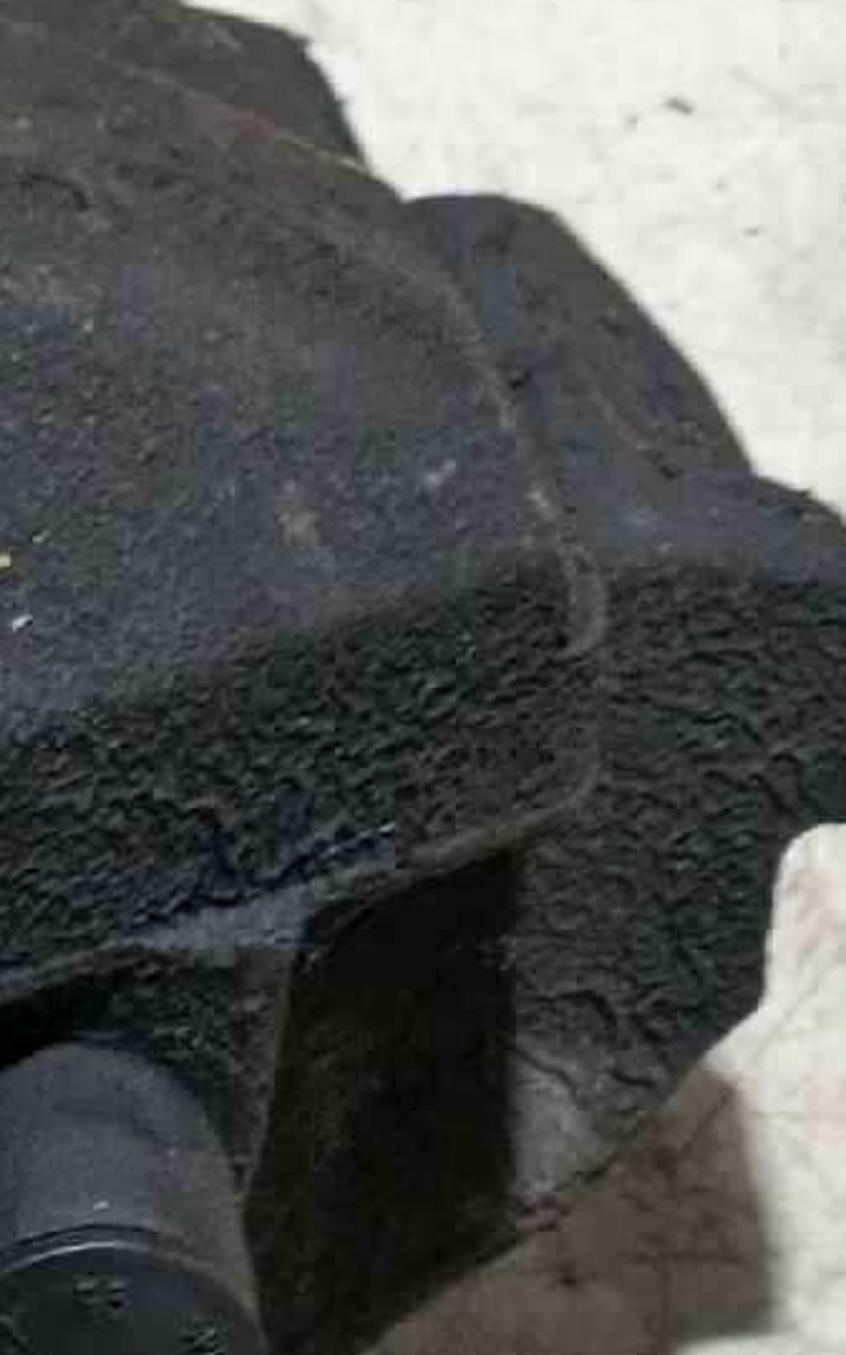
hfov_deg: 6.5
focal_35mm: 193
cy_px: 829
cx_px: -974
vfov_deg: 10.9
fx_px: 7124
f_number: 1.89
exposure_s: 1/50
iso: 189
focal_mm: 5.43
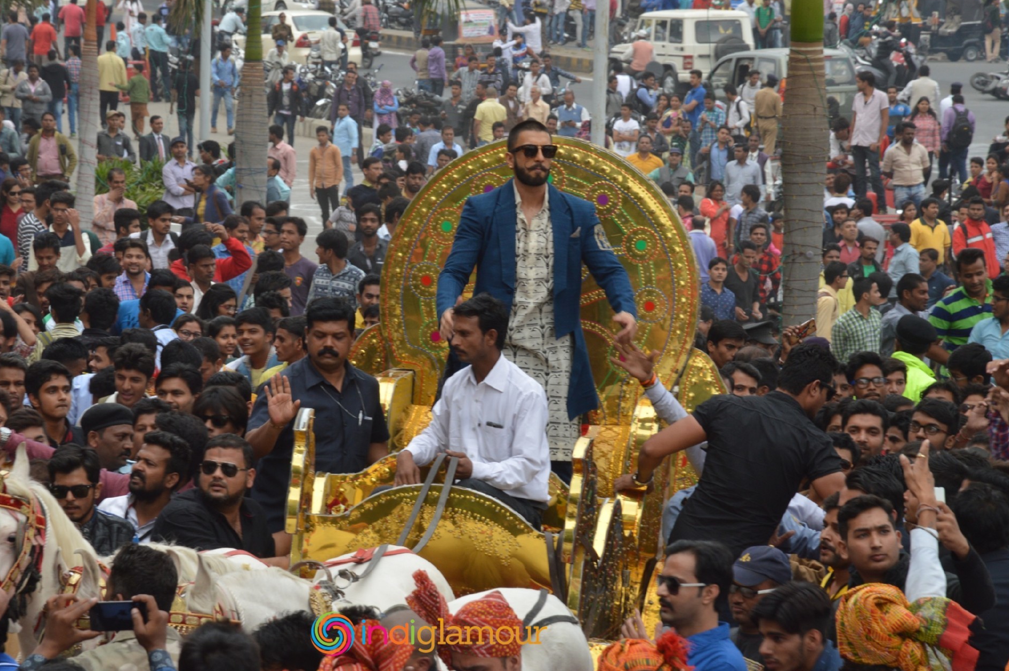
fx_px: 5282
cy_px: 394
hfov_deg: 10.9
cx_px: 428
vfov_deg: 7.3
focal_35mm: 189
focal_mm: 105
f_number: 11
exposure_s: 1/125
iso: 200
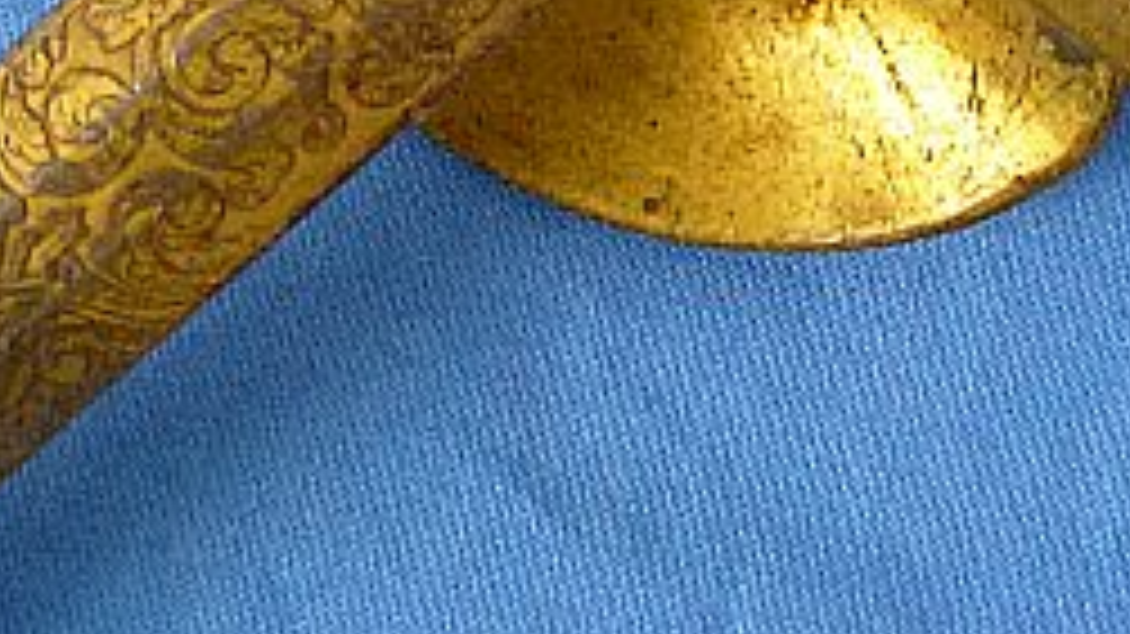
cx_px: 1175
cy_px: -567
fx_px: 4673
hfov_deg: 13.6
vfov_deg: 7.5
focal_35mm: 156
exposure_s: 1/80
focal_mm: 8
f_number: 4
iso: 400
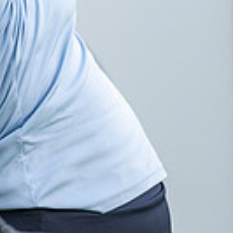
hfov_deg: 1.2
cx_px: -128
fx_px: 10722
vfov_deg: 1.2
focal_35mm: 1408
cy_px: -7
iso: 400
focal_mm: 300
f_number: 5.6
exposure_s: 1/640
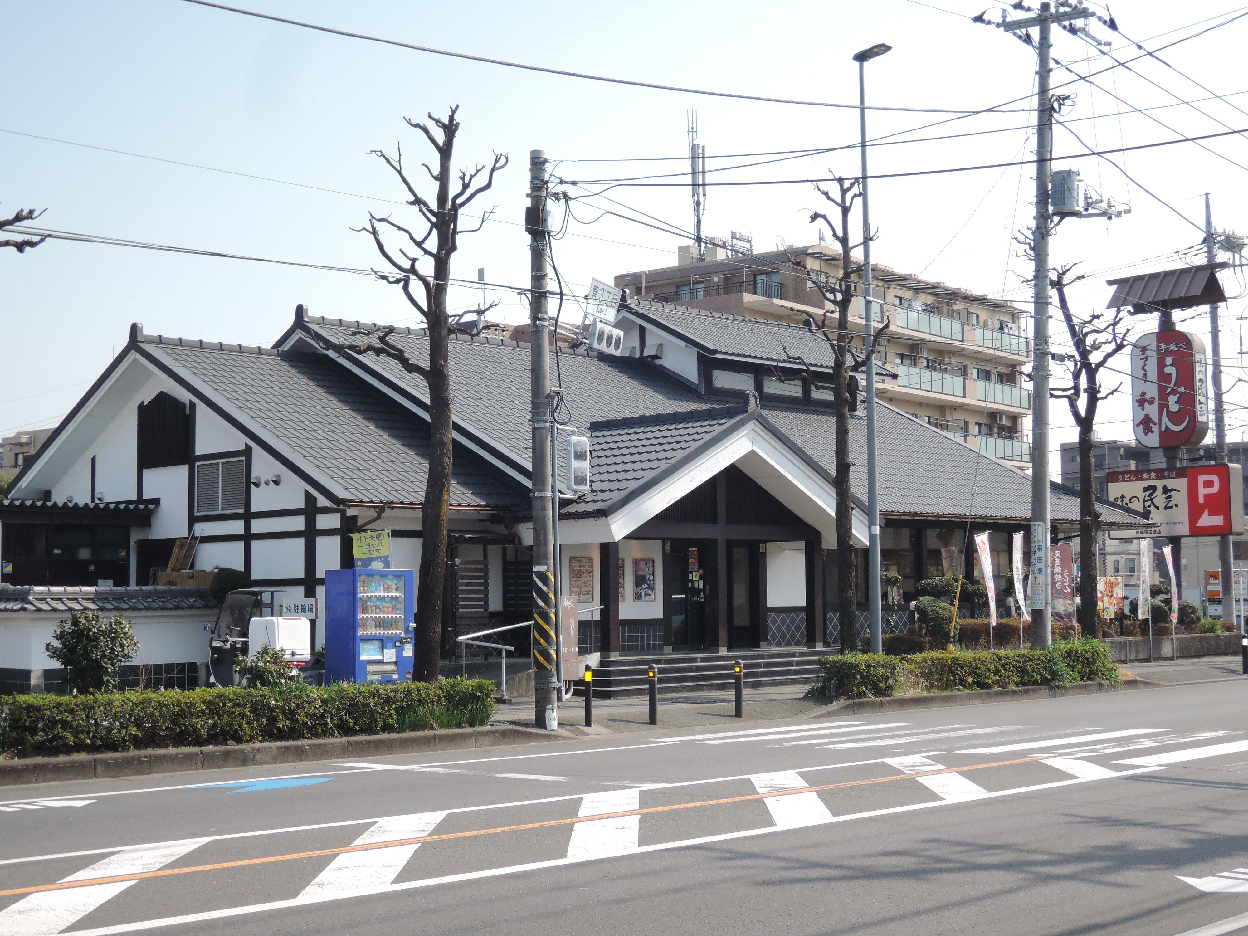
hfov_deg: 38.2
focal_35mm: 50
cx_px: 624
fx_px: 1803
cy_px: 468
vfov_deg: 29.1
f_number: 4
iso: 360
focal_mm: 10.7
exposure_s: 1/2000
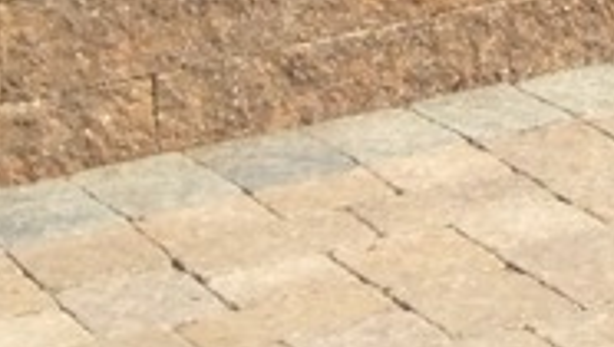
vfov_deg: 5.2
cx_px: 1763
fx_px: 3780
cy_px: -261
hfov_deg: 8.1
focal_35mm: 232
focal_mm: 4.12
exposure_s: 1/861
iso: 50
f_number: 2.4
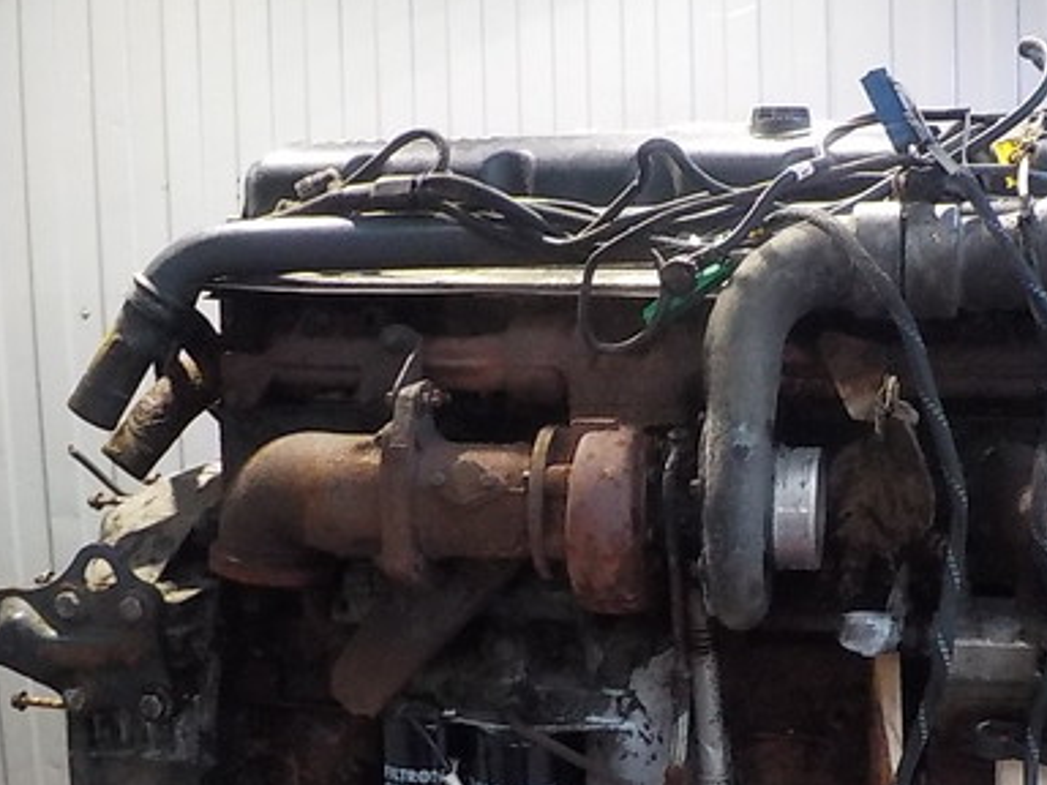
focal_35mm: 50
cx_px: 663
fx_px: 1512
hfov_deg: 37.9
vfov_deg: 28.8
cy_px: 551
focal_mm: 4.1
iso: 800
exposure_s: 1/30
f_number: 3.3
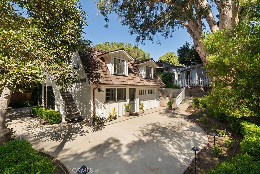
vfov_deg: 77.4
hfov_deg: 100.4
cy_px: 87
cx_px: 130
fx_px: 108
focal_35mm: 15
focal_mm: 15
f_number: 11
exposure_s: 1/8
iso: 40
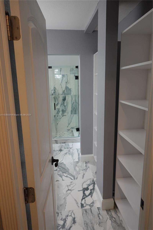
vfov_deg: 73.8
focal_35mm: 24
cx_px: 76
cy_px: 115
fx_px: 153
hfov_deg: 53.1
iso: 250
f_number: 2.8
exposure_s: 1/30
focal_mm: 9
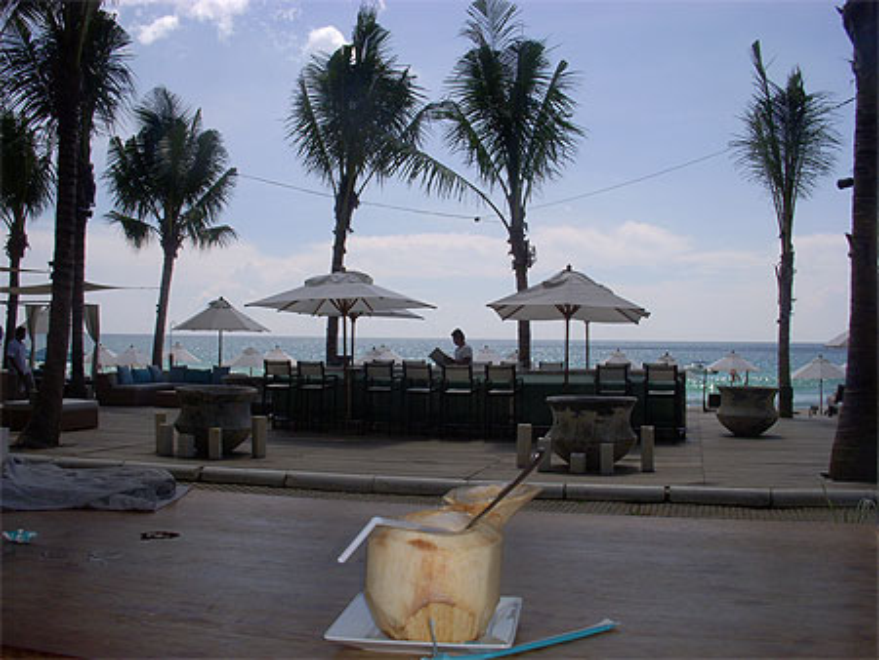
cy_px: 330
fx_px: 965
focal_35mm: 38
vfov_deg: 37.8
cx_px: 440
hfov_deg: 49.0
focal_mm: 6.3
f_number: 6.6
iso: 100
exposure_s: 1/500
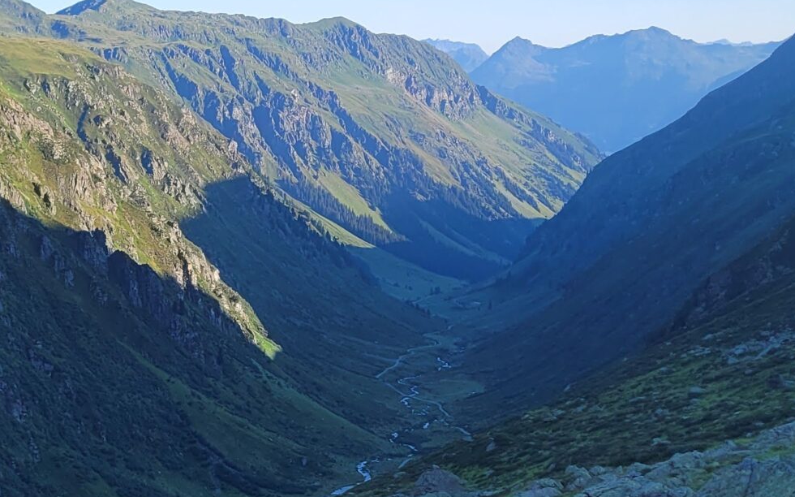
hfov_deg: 28.1
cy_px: 189
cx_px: 181
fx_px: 1560
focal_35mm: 72
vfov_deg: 18.1
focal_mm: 5.4
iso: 40
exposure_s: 1/944
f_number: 1.8
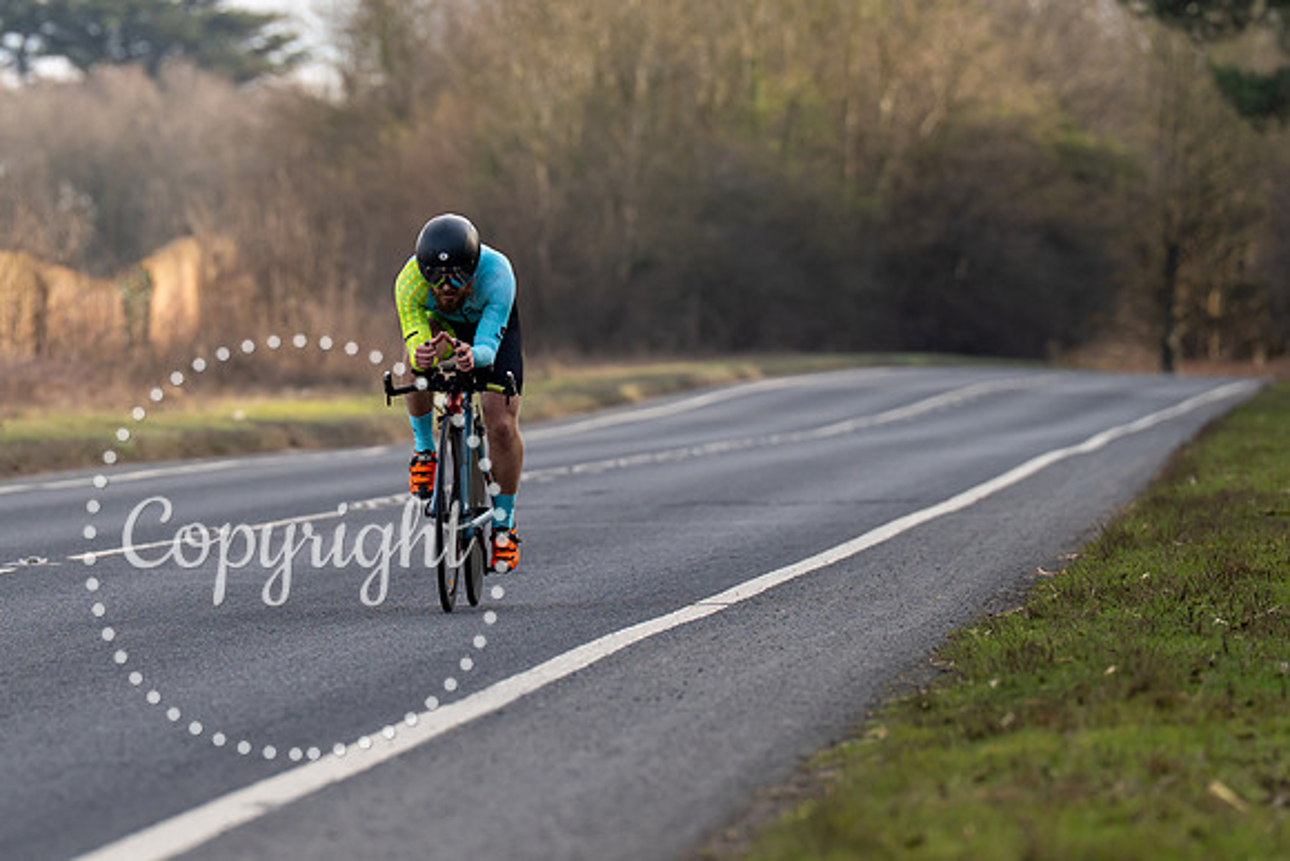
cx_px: 502
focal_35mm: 328
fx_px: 11744
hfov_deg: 6.3
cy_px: 346
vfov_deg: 4.2
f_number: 4
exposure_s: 1/800
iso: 250
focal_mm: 200
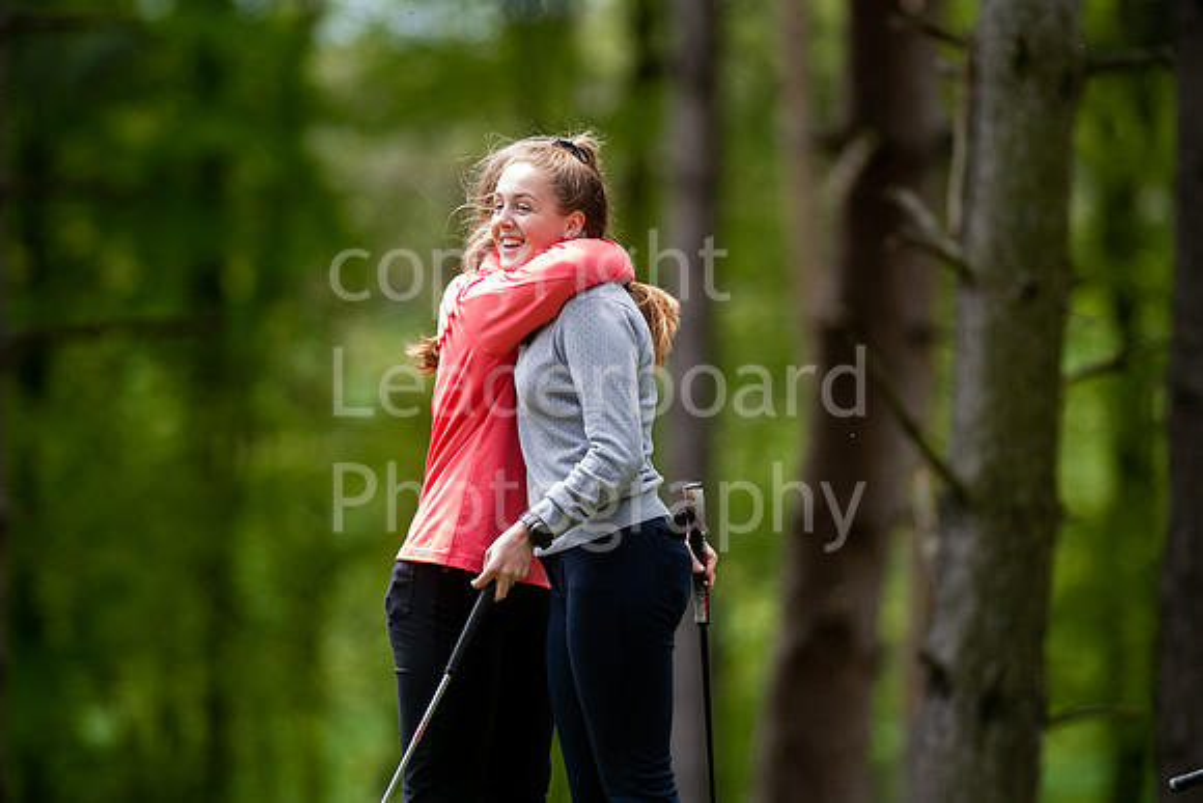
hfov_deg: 4.6
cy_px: 402
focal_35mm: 450
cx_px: 602
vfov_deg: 3.1
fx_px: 15040
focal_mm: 300
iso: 800
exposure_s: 1/1250
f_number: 4
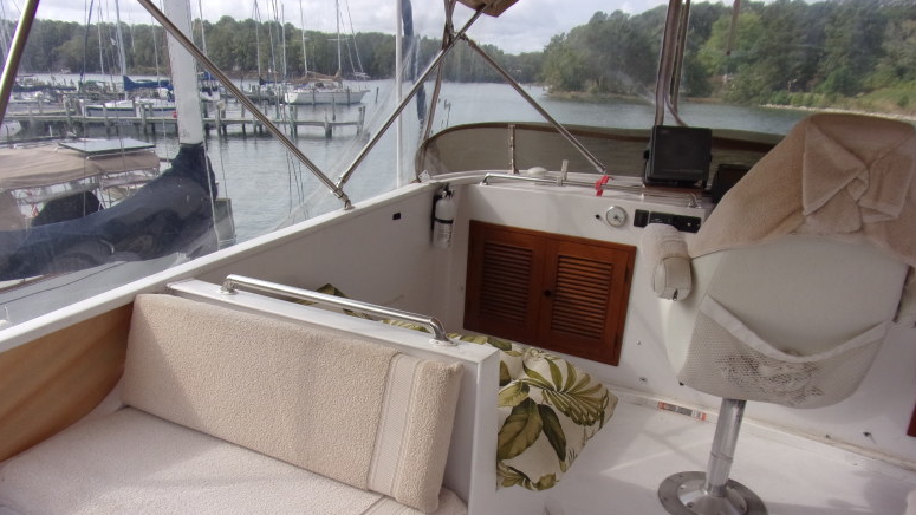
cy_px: 334
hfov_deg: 69.8
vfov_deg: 42.4
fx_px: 656
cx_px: 447
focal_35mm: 27
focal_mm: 4.3
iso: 80
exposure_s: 1/100
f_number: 10.8
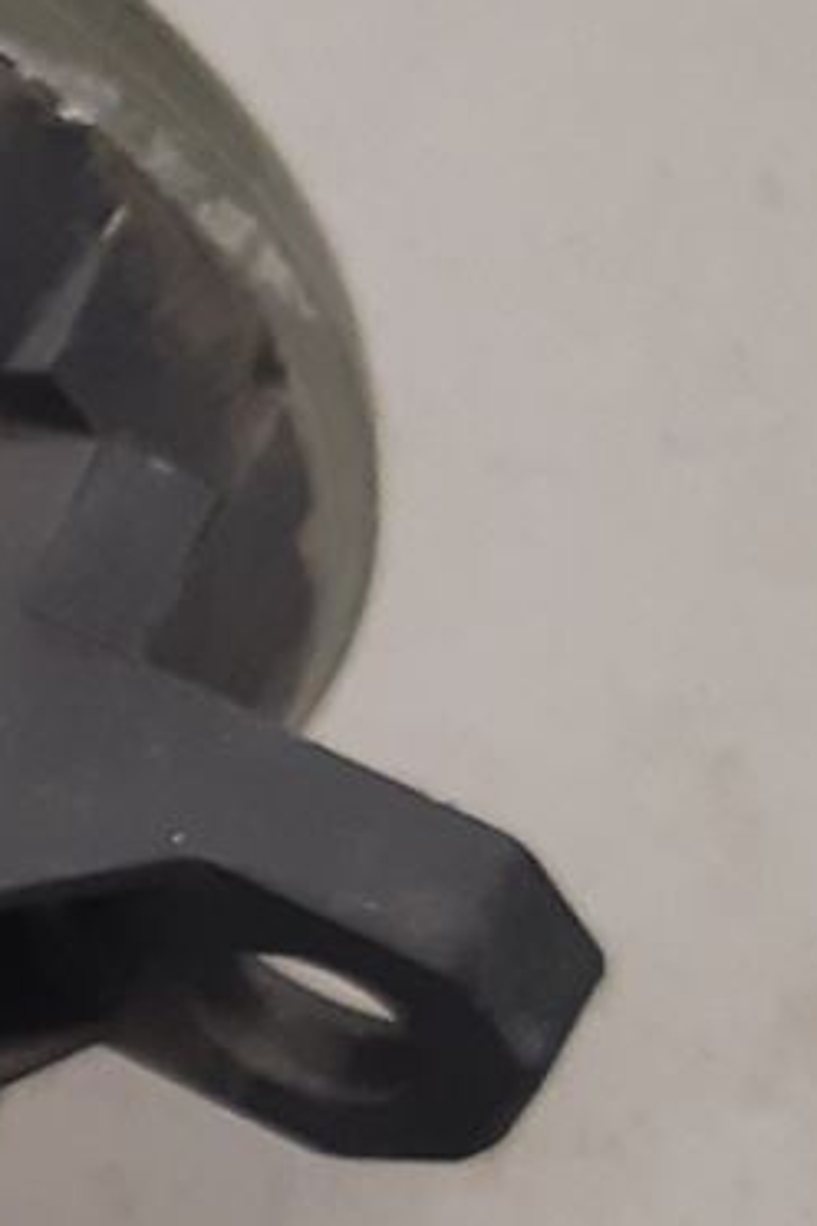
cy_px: 943
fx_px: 5072
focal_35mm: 149
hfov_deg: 7.9
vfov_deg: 13.7
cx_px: -1667
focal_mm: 3.93
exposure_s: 1/50
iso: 125
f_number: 1.7
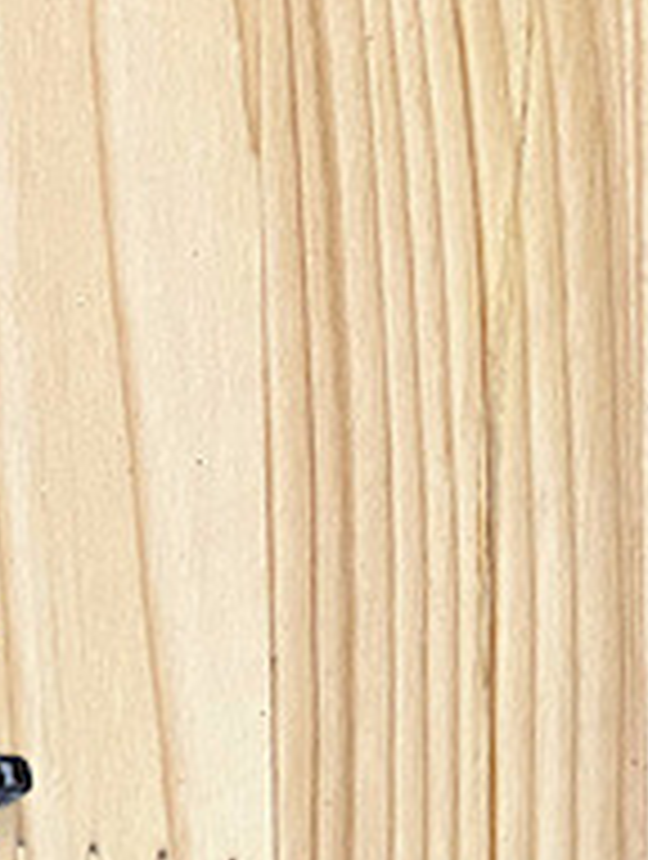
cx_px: -446
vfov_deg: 14.0
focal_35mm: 117
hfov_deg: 11.9
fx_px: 2911
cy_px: 1747
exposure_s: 1/60
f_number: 1.8
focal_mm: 3.99
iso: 200
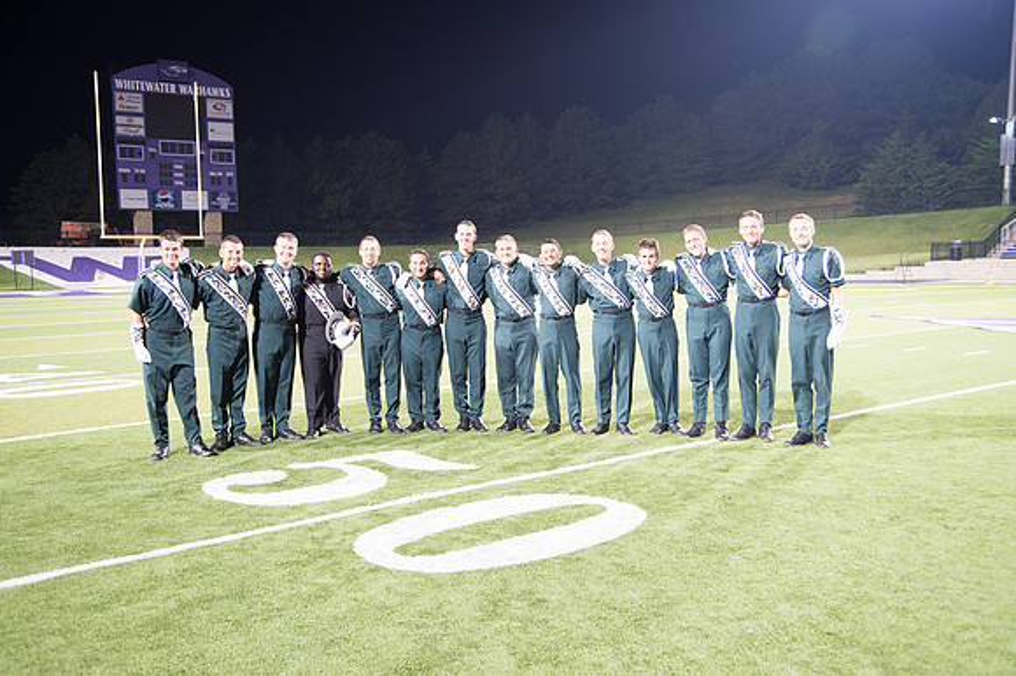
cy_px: 338
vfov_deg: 37.8
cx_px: 508
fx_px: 987
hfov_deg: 54.5
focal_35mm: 35
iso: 1000
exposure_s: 1/13
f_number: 5
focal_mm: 35
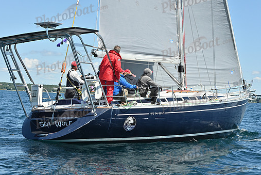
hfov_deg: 25.3
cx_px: 135
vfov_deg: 17.1
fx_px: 580
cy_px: 81
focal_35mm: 80
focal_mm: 70
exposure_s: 1/1000
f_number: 7.1
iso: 320
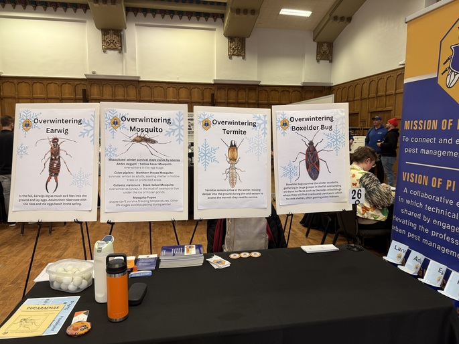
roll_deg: +0.5
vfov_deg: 56.8
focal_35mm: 24
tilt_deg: -6.7
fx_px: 318
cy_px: 172
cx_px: 230
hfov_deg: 71.6
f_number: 1.78
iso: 160
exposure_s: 1/60
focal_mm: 6.76
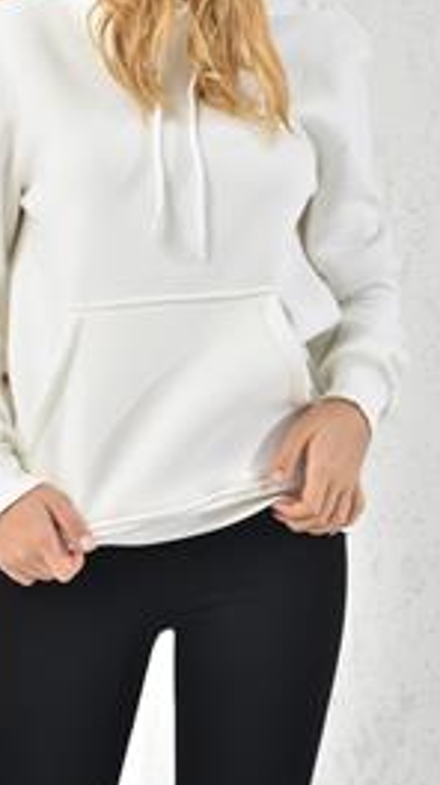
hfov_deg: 9.7
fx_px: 2599
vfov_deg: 17.2
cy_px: 302
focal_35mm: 125
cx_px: 181
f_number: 8
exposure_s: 1/160
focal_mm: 70
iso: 100
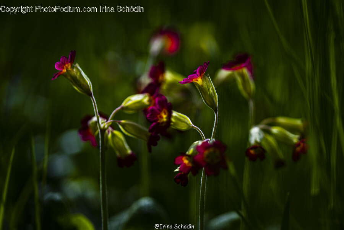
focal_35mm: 90
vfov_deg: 15.2
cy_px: 115
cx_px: 172
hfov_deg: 22.6
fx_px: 860
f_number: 3.5
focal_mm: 90
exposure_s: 1/800
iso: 100
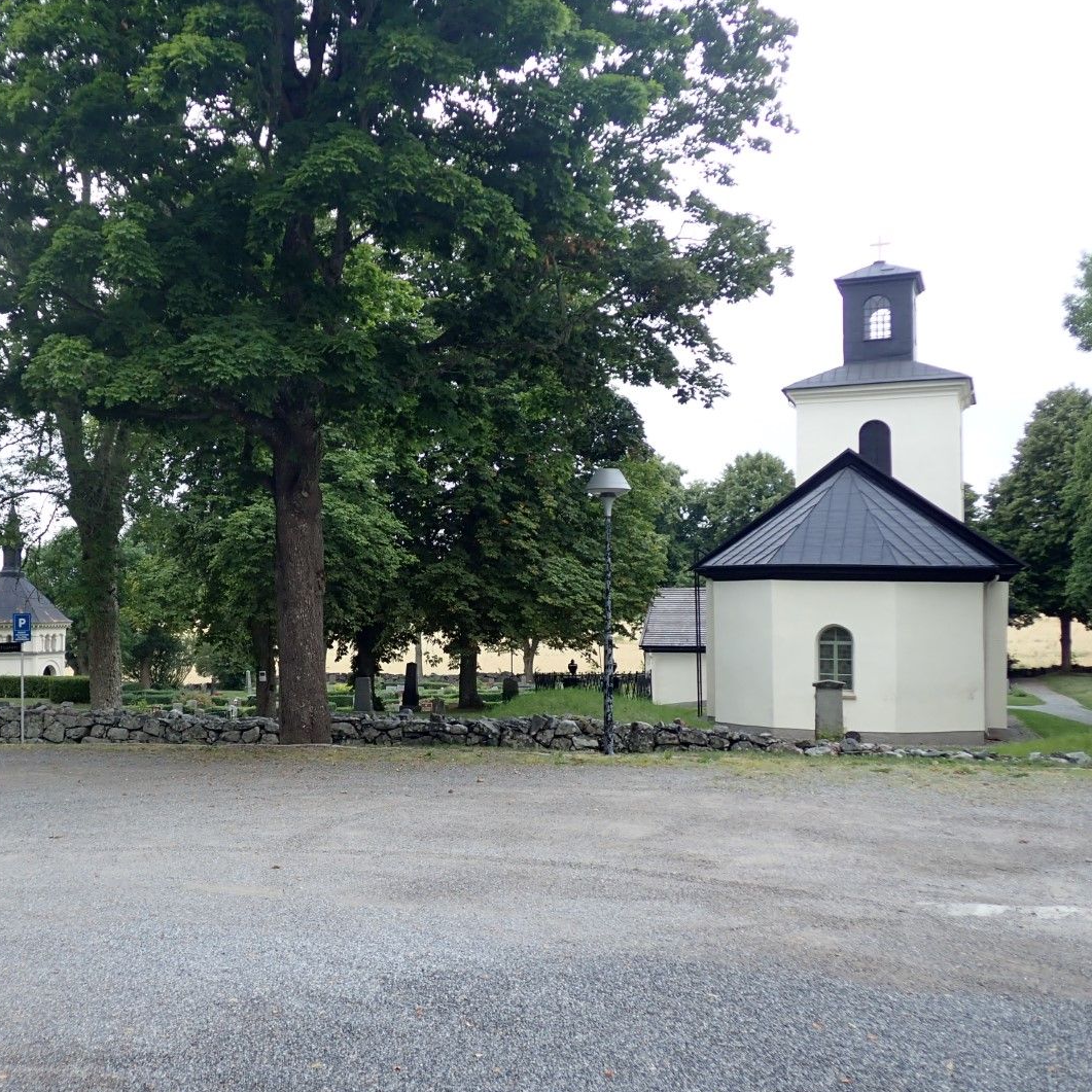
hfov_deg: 45.4
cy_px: 553
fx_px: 1285
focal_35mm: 36
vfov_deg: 46.0
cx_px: 367
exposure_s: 1/80
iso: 100
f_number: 2.3
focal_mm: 5.5
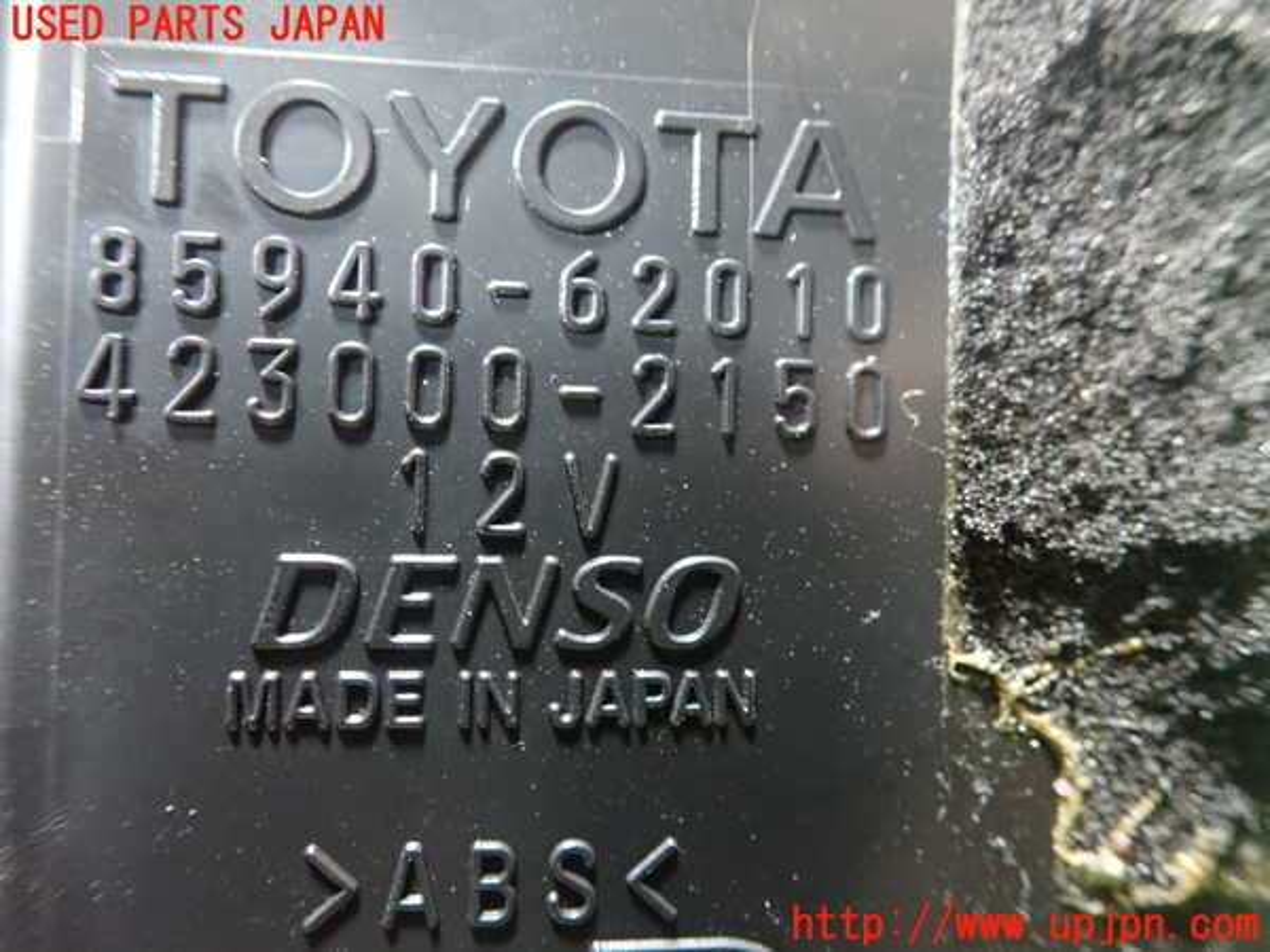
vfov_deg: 46.8
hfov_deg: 60.0
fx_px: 1101
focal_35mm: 30
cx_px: 635
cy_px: 476
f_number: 2.3
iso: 1250
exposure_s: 1/30
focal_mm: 5.5
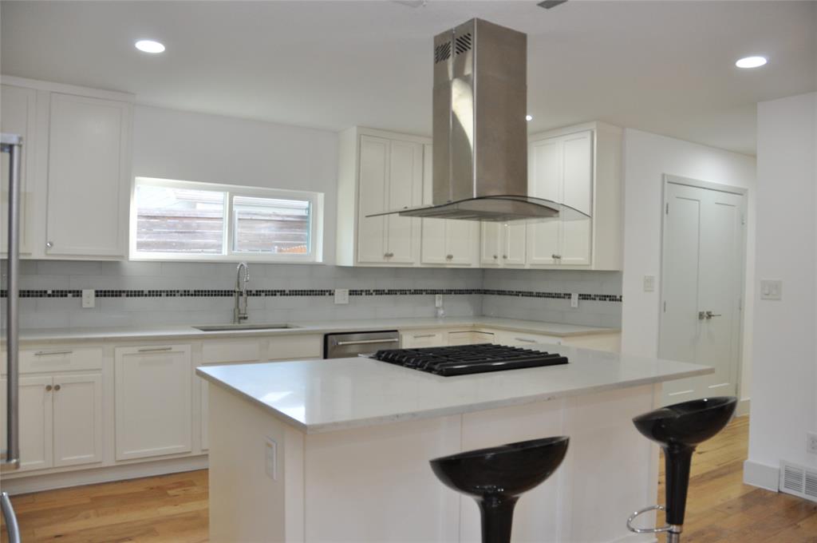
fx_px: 612
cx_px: 408
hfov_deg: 67.4
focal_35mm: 27
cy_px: 272
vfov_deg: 47.8
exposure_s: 1/60
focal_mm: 18
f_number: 4
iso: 720
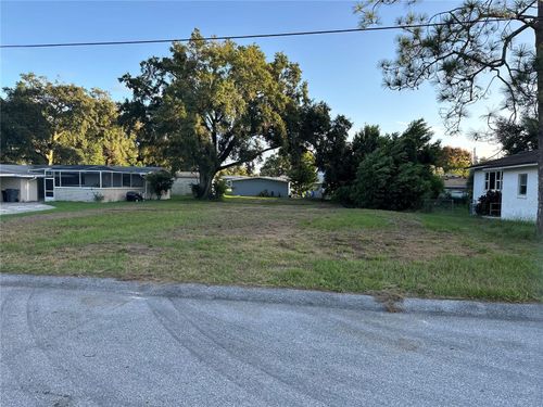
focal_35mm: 24
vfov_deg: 56.8
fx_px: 376
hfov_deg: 71.6
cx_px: 272
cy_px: 204
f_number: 1.78
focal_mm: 6.86
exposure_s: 1/574
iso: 80
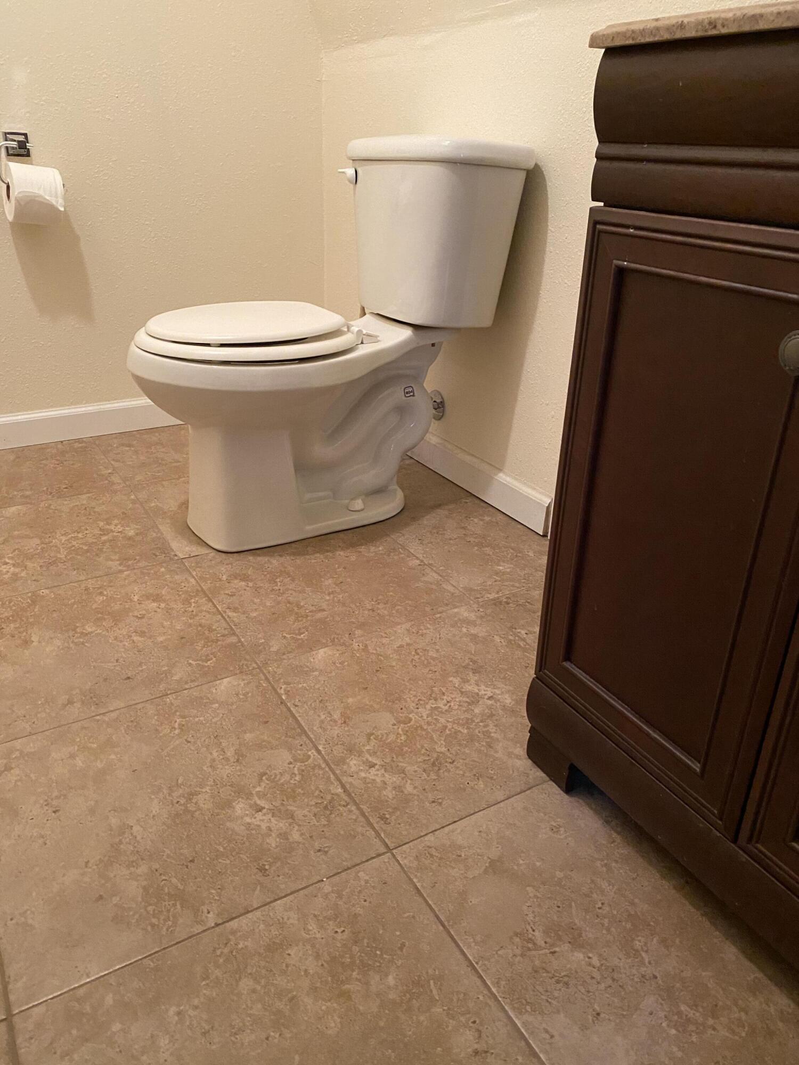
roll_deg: -1.8
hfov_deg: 53.1
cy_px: 532
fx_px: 800
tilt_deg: -25.3
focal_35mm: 26
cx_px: 400
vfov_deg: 67.3
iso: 500
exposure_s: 1/60
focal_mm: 4.25
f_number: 1.8
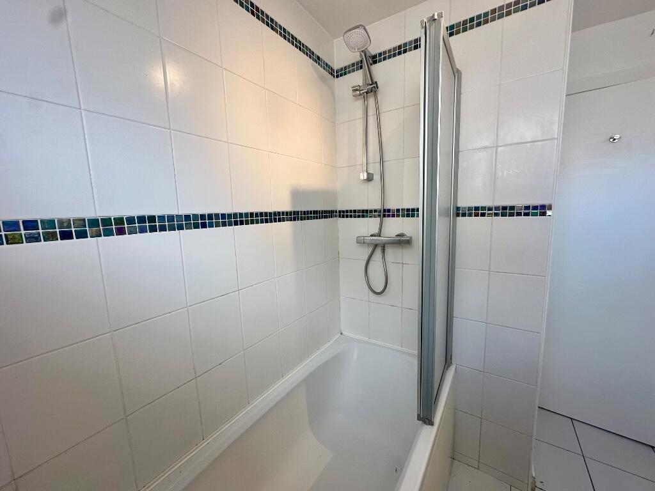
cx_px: 328
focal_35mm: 14
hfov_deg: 102.1
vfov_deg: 85.7
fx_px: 265
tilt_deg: -7.5
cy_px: 246
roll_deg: +1.2
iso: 64
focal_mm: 2.22
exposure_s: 1/100
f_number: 2.2
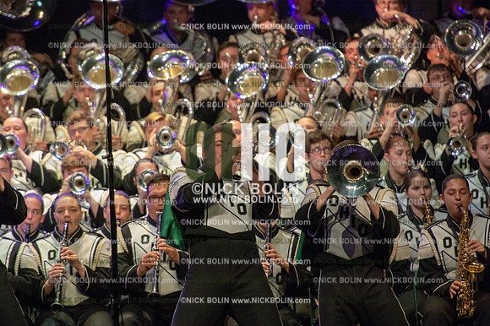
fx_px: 5169
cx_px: 245
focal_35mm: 380
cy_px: 163
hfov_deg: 5.4
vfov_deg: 3.6
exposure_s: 1/400
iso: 8000
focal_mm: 380
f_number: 5.6
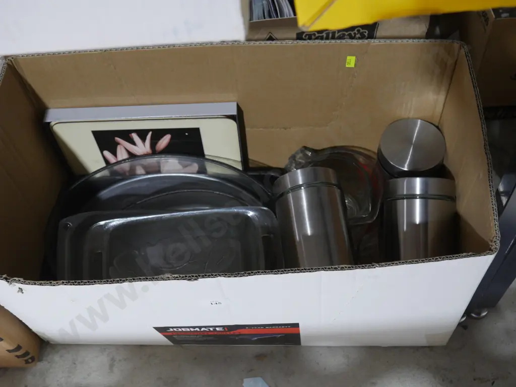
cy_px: 194
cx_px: 258
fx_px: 656
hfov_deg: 42.9
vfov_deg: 32.9
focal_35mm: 44
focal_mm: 22
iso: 1600
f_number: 4.7
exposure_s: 1/60
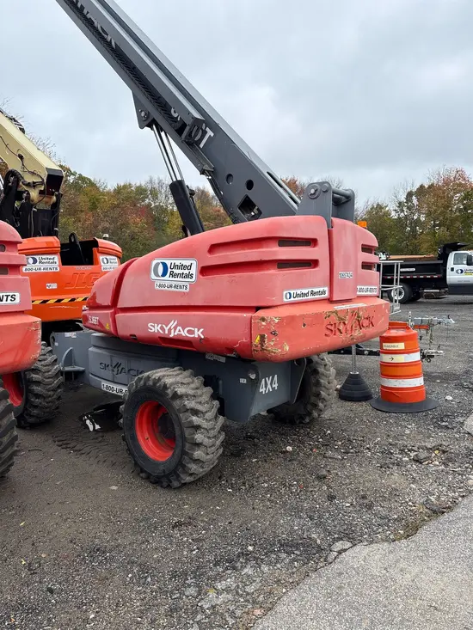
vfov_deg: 67.3
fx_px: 474
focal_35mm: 26
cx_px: 236
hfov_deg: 53.1
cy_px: 315
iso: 50
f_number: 1.6
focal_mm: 5.96
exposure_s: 1/1048
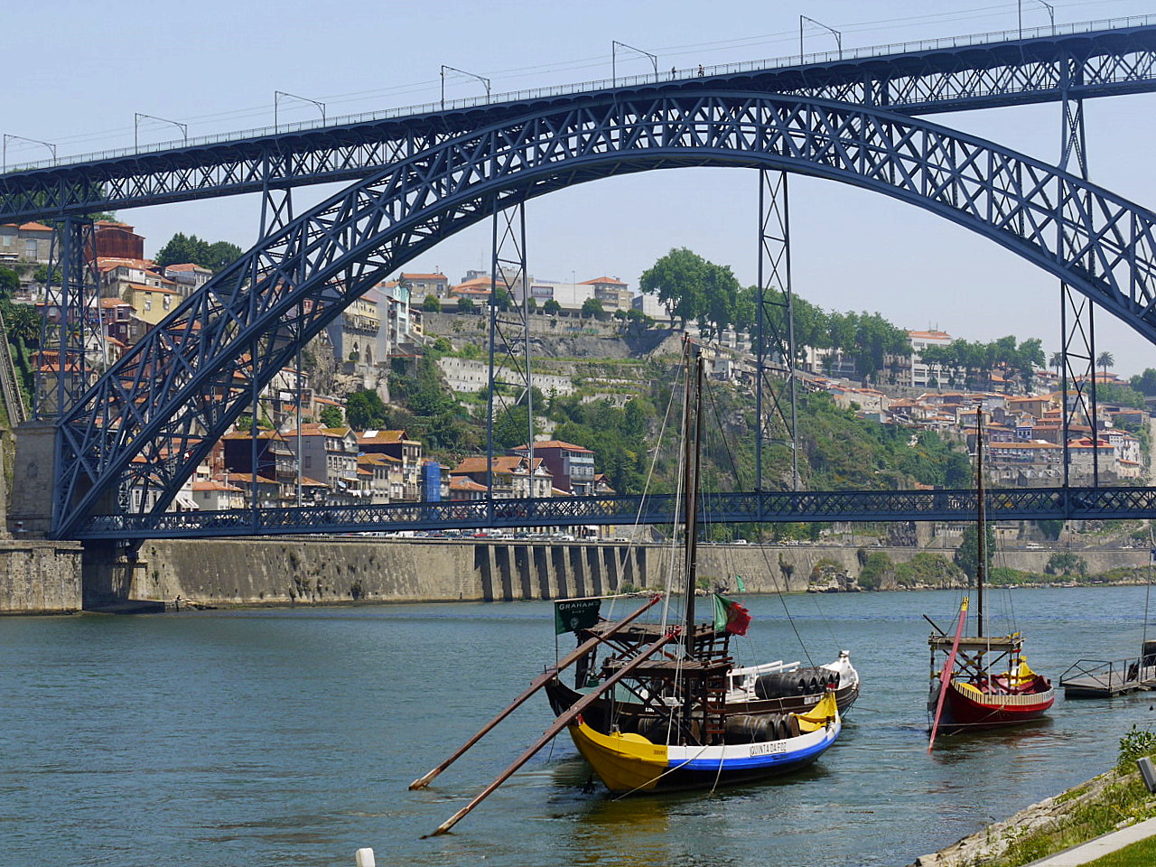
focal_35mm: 72
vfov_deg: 20.4
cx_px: 578
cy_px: 434
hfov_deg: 27.0
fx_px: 2404
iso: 100
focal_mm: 36
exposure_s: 1/200
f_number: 7.1
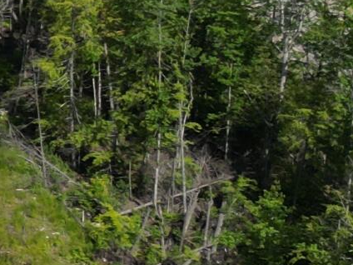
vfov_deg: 8.5
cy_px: -165
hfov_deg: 10.0
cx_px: -538
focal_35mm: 170
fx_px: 1734
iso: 110
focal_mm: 6.72
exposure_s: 1/3200
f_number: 1.7
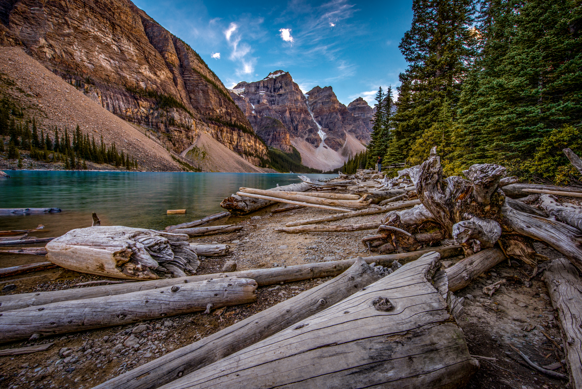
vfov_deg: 81.2
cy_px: 194
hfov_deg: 104.2
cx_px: 291
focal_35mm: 14
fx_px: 226
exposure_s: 1/2.5
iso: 100
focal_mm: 14
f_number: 22
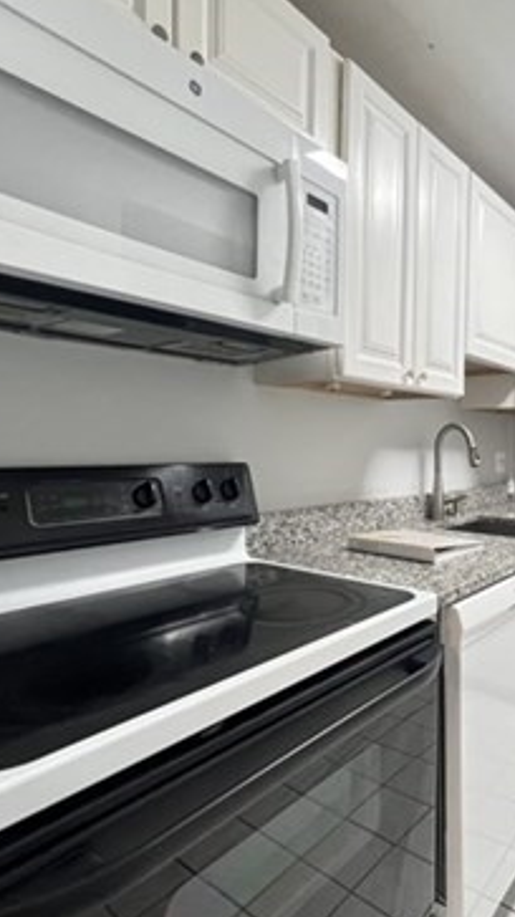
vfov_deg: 86.6
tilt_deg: -1.9
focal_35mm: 20
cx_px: 404
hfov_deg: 52.6
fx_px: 486
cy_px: 462
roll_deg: -0.6
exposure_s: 1/60
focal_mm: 1.57
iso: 250
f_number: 1.8
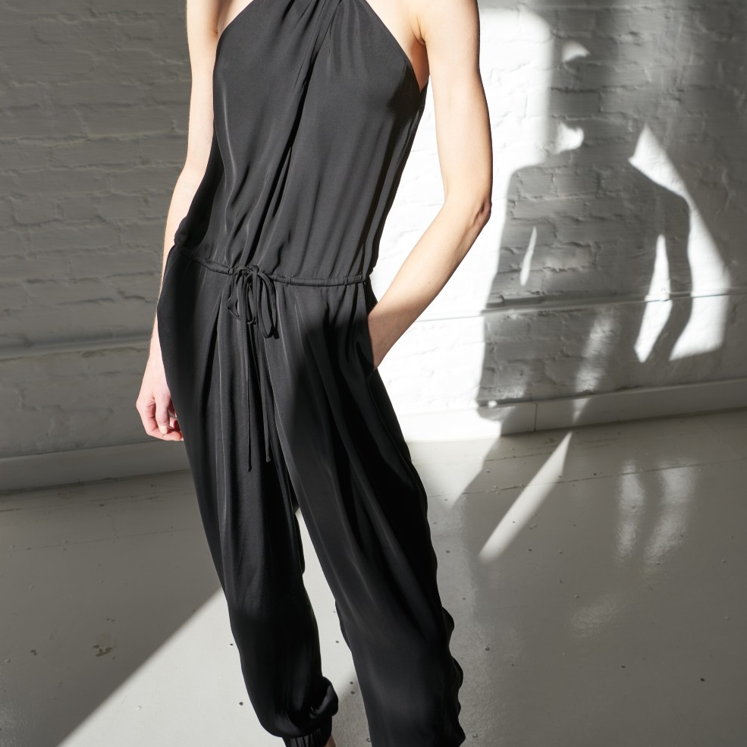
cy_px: 263
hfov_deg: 38.3
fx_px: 1074
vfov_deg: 38.0
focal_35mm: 44
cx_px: 378
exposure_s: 1/200
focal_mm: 34
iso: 64
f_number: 5.6
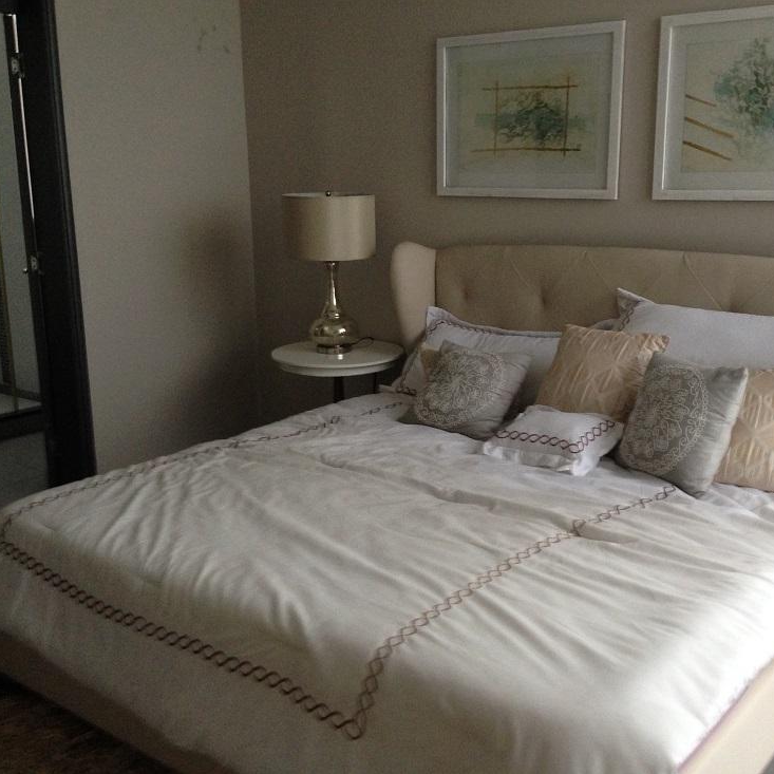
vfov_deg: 42.8
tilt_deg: -14.3
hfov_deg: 42.6
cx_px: 461
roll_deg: +0.7
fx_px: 987
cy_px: 387
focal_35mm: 39
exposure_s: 1/20
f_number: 2.4
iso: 200
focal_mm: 4.12
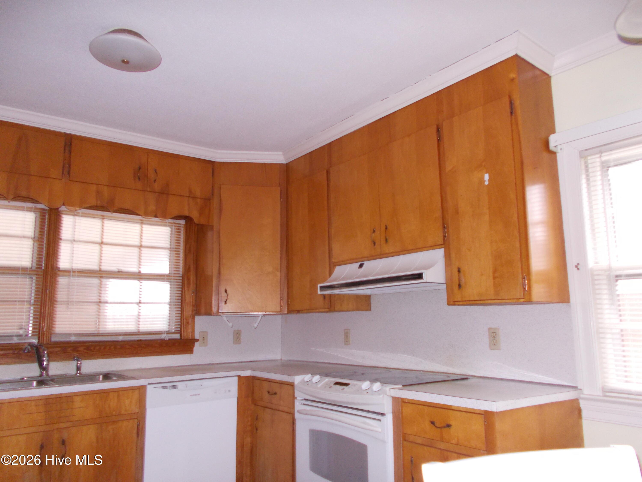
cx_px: 321
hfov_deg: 67.3
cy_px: 241
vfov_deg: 53.1
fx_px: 482
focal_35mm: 26
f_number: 3.2
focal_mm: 4.6
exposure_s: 1/25
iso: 220
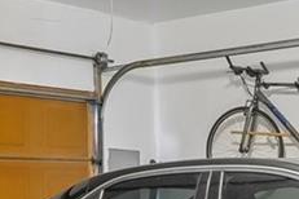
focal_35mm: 104
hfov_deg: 19.6
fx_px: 864
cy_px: 211
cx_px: 185
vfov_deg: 13.0
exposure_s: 1
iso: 800
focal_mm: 10
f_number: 8
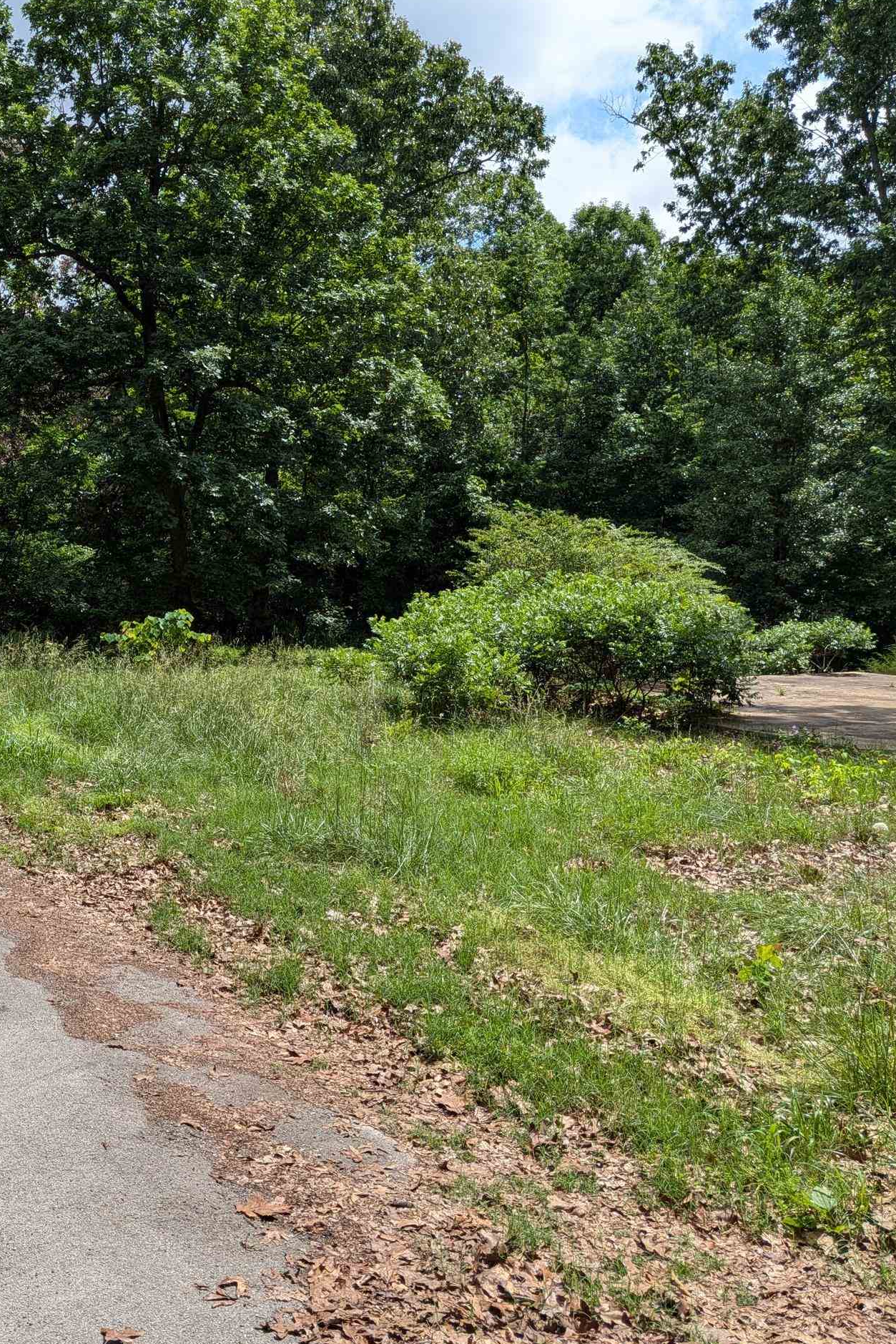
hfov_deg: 36.5
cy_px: 667
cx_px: 88
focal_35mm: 34
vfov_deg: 55.8
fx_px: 1269
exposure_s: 1/1404
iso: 29
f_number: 1.7
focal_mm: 4.53
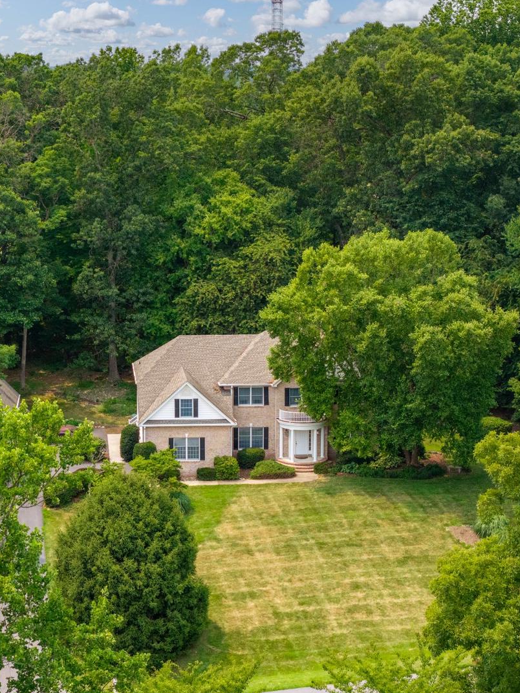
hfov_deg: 15.7
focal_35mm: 94
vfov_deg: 20.9
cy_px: 348
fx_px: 1883
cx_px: 253
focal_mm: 19.35
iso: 200
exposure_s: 1/200
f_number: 2.8
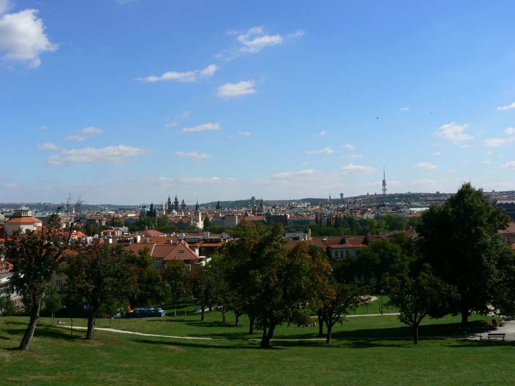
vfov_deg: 39.7
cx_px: 258
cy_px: 193
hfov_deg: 51.4
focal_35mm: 36
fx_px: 536
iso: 80
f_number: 8
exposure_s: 1/400
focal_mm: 6
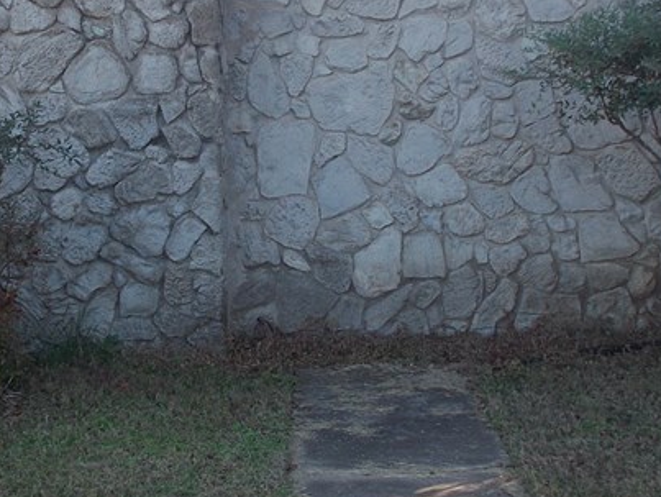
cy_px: 154
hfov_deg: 29.3
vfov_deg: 22.2
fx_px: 1261
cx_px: 259
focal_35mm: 66
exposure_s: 1/125
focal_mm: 4.6
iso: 80
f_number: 3.2
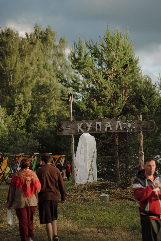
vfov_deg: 10.6
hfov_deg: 7.0
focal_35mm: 195
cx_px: 80
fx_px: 1310
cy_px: 120
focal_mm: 195
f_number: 4.8
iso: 1000
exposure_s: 1/3200
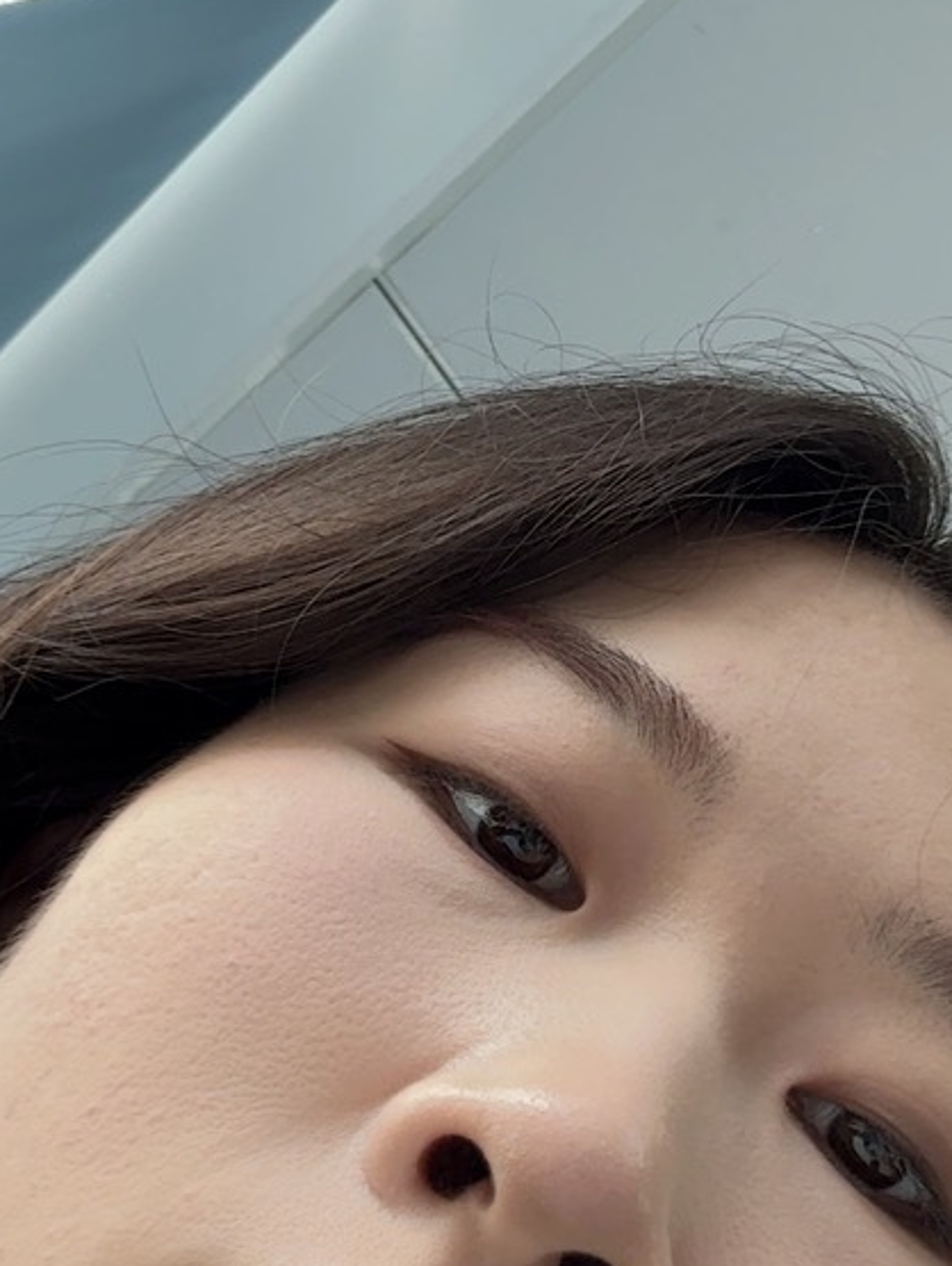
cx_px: 558
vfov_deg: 29.7
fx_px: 2380
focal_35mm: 65
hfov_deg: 22.6
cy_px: 519
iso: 50
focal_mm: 2.69
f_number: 1.9
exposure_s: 1/50
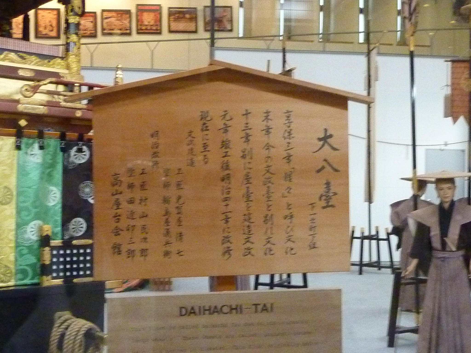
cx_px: 236
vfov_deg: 30.3
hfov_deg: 39.7
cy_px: 176
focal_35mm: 48
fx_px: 653
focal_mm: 4.4
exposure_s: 1/15
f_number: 3.3
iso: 800
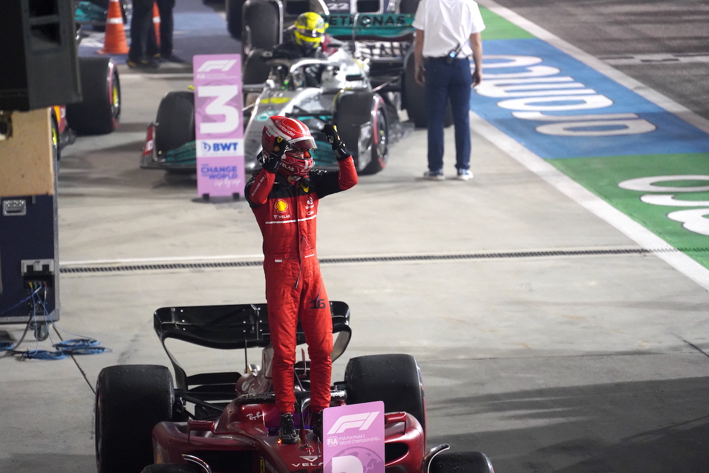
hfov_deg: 6.9
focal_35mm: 300
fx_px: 5908
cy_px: 236
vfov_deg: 4.6
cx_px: 354
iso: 6400
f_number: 5.6
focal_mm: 300
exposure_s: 1/320
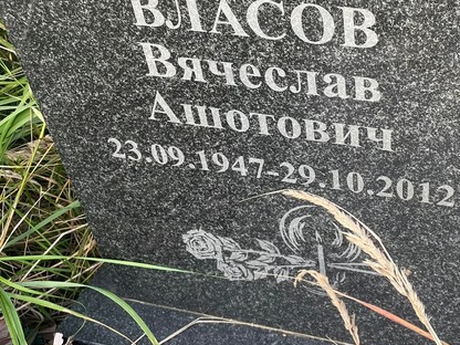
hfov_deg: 37.3
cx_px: 339
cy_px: 140
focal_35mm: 50
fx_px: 664
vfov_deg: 29.0
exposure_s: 1/121
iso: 64
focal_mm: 4.2
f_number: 1.6
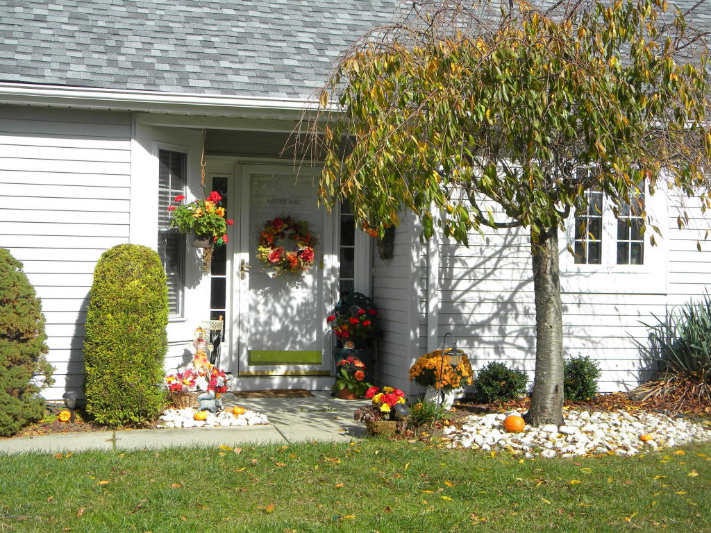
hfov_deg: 40.4
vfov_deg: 30.9
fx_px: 965
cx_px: 356
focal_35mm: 47
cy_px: 266
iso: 80
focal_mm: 8.6
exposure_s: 1/552
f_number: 3.9
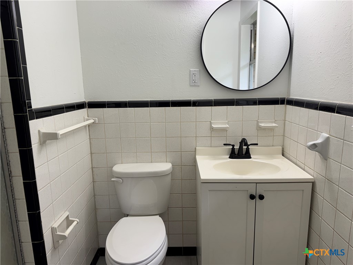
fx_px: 245
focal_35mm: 24
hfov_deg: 71.6
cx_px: 176
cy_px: 132
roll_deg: +1.5
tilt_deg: -11.8
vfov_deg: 56.8
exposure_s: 1/120
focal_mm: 6.76
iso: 64
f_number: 1.78
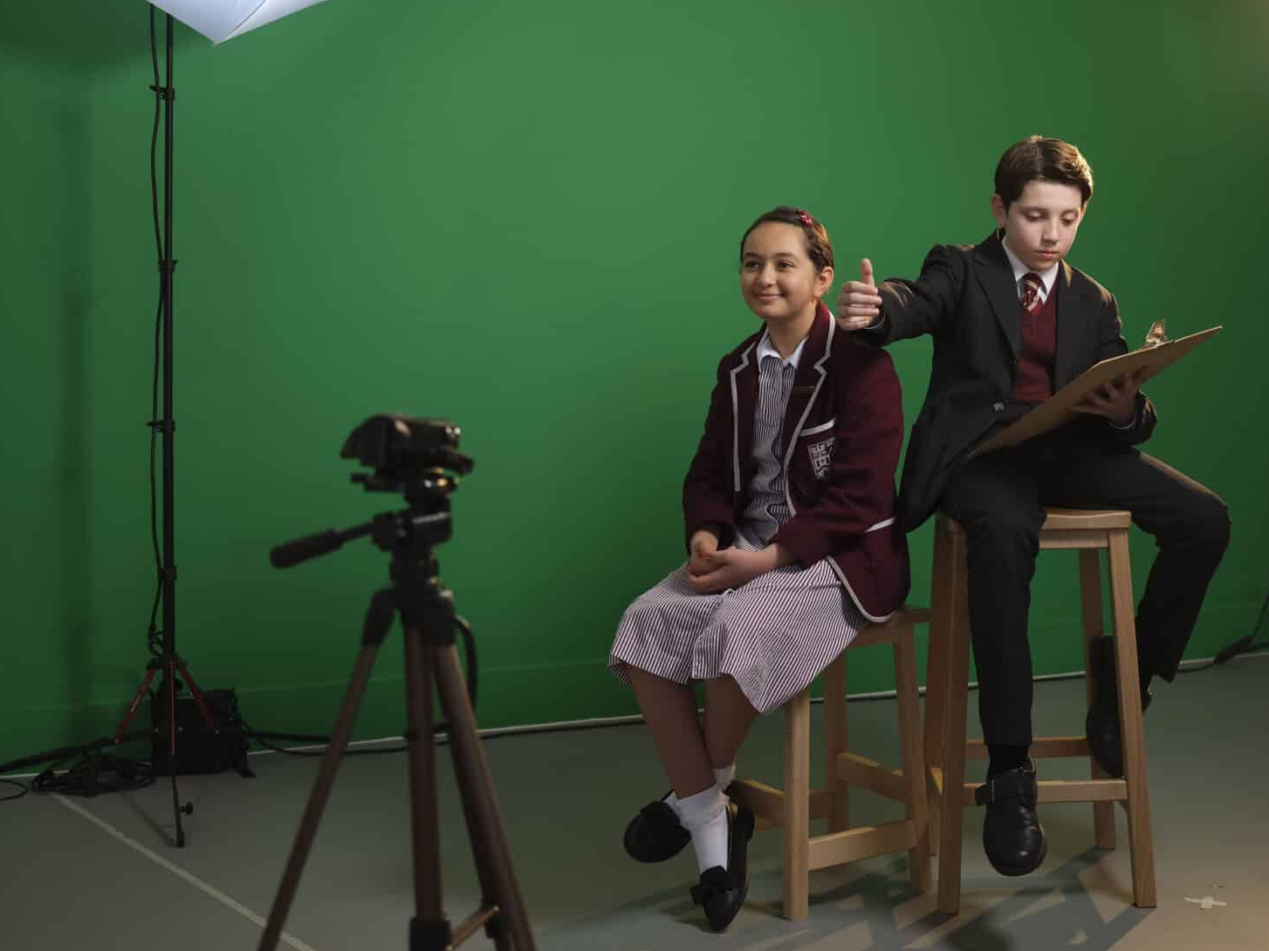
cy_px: 304
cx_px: 858
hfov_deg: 36.4
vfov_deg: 27.8
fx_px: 1906
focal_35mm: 52
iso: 100
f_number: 2.8
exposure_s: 1/125
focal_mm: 45
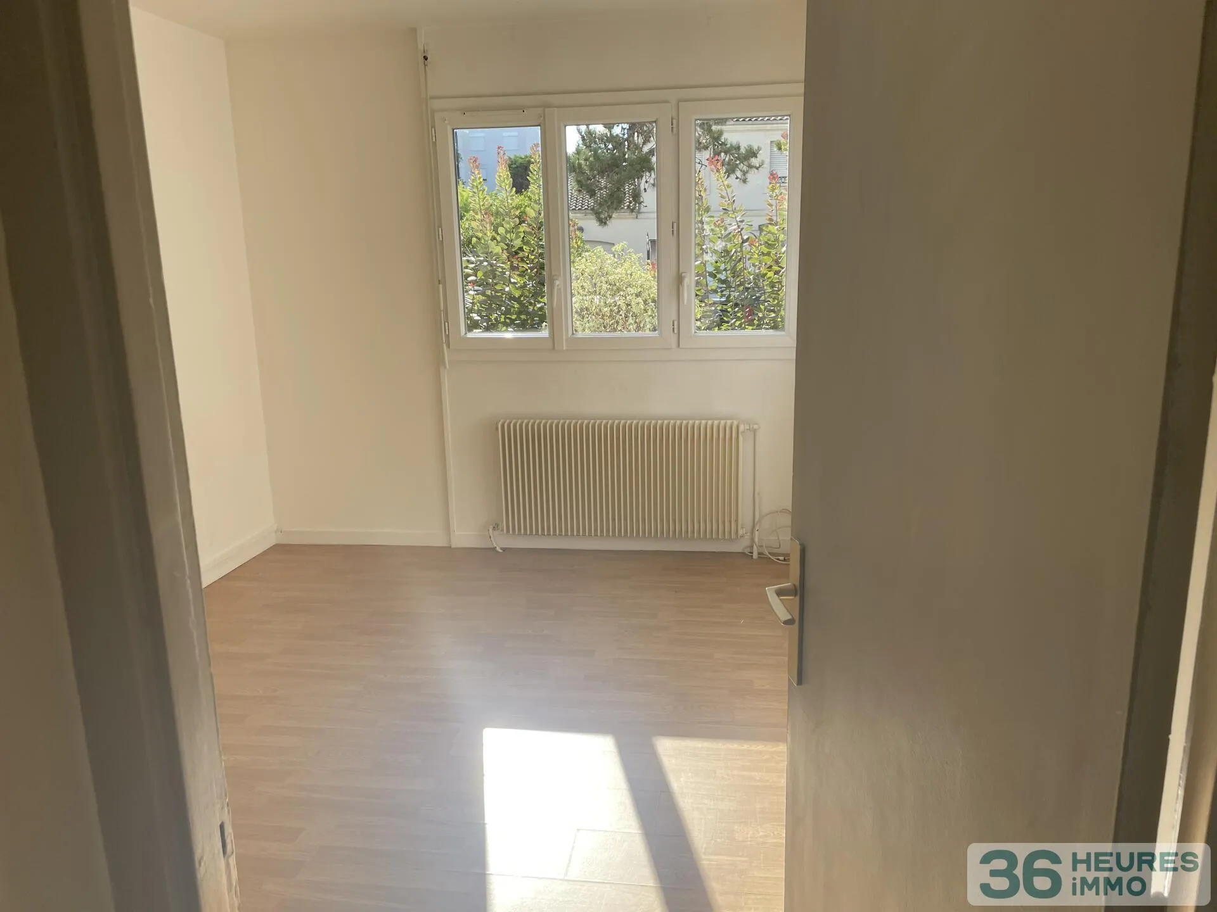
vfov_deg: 53.1
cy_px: 456
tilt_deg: -12.4
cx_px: 608
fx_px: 914
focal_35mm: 26
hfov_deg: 67.3
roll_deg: +1.5
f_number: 1.6
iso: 32
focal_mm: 4.2
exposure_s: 1/511
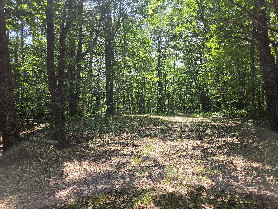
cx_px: 139
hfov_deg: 73.9
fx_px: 185
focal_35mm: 23
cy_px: 104
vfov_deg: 58.9
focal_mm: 5.4
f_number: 1.8
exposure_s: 1/1225
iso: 80
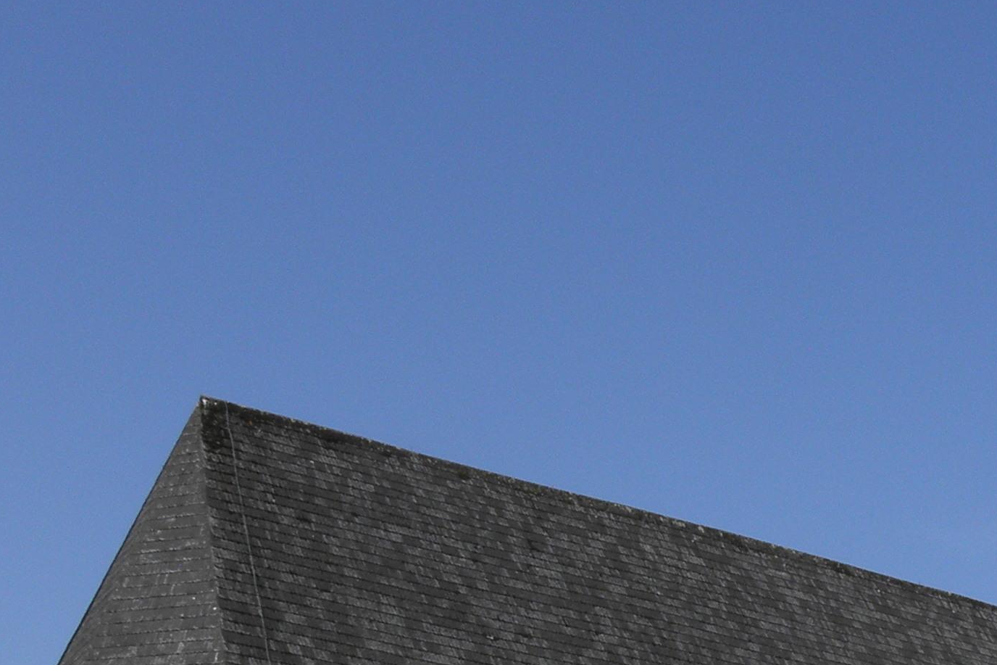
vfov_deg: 16.8
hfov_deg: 25.4
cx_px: 855
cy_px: 773
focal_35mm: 78
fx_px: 2160
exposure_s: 1/320
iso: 64
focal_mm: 4.6
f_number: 5.6
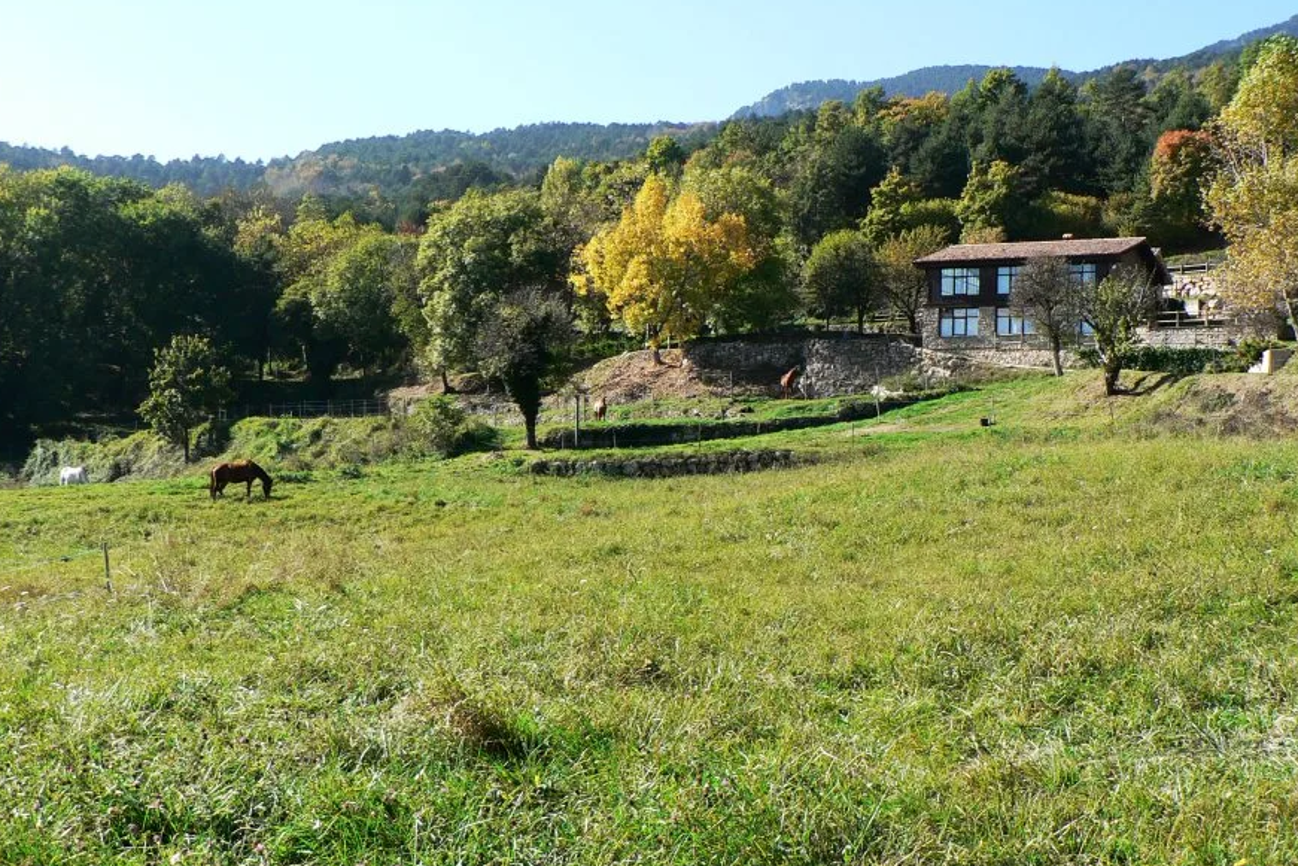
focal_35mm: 44
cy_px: 435
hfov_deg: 44.4
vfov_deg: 30.5
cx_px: 741
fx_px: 1587
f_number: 4
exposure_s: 1/250
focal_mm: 6
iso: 80
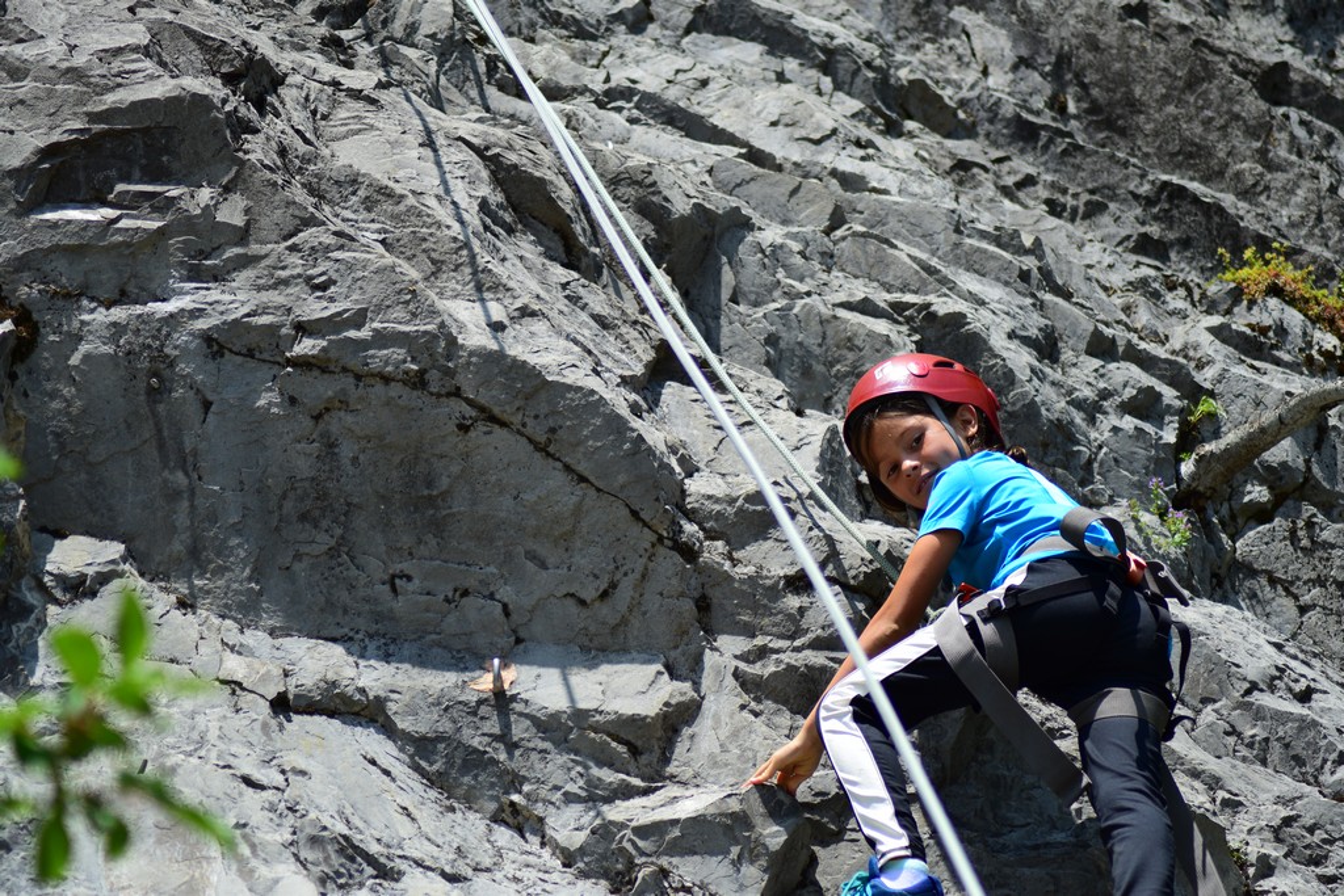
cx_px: 672
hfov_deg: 12.5
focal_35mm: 165
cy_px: 448
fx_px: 6160
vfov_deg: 8.3
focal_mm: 110
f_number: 4
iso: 140
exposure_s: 1/1000
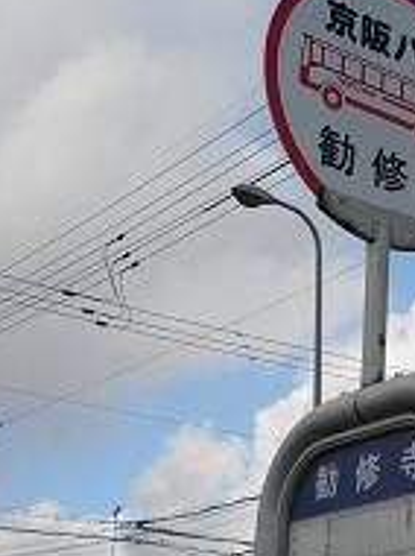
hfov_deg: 17.6
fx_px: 1314
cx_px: 392
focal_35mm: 82
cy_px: 341
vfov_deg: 23.8
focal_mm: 7.1
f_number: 6.3
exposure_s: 1/400
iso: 100
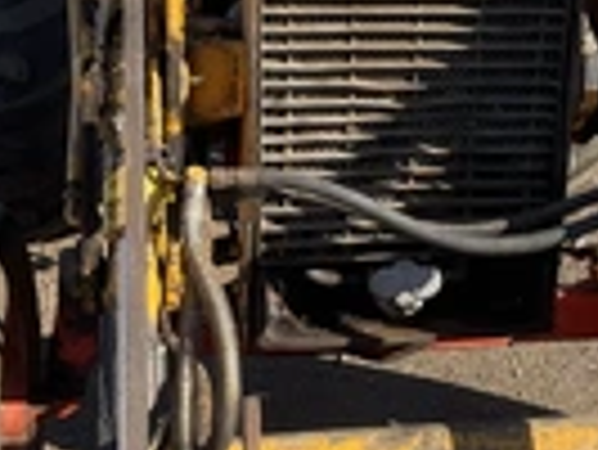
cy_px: 176
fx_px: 1504
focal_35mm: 87
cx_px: 490
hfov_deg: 22.1
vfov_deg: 17.0
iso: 25
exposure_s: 1/869
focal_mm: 3
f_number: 1.8
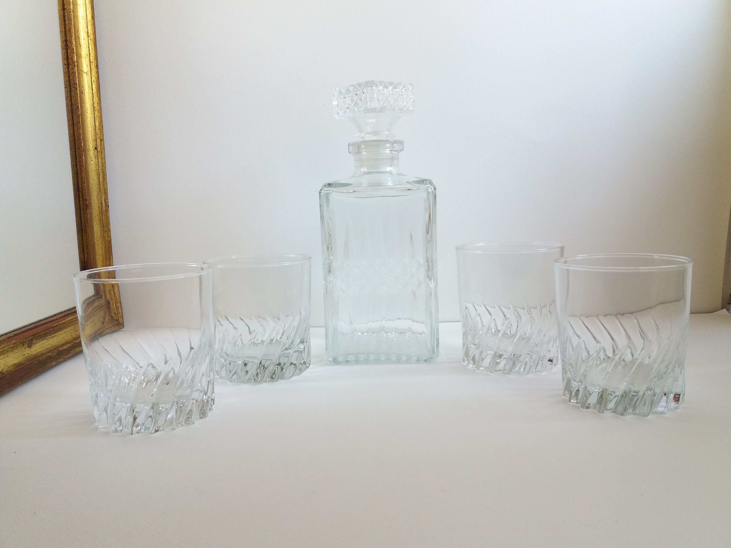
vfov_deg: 49.7
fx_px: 591
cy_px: 274
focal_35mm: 28
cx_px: 366
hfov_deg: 63.4
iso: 100
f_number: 1.9
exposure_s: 1/40
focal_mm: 3.7
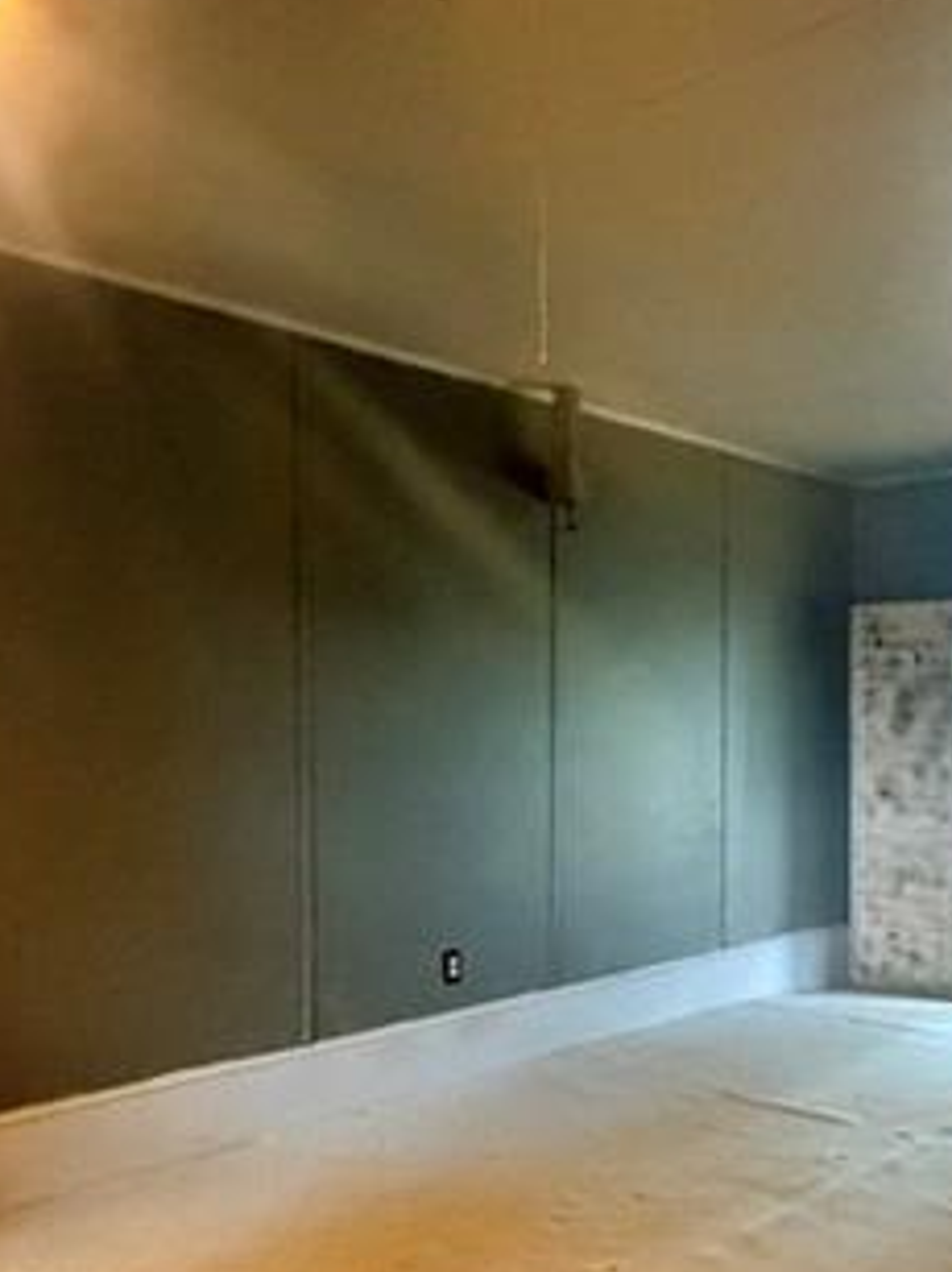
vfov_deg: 52.1
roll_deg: +0.1
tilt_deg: -2.3
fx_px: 1284
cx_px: 551
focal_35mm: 35
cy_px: 796
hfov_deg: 40.6
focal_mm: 2.22
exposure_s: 1/60
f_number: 2.2
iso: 1000
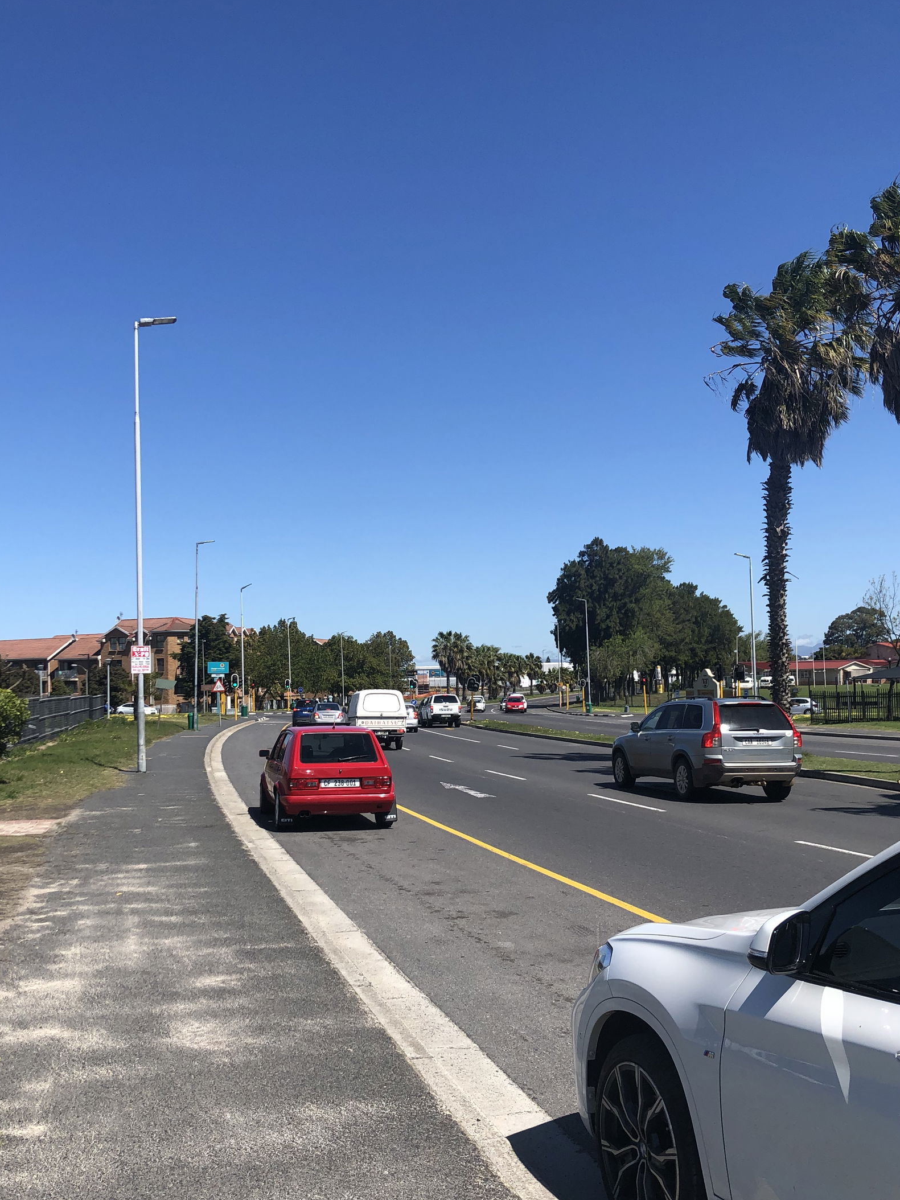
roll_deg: +0.5
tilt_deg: +1.4
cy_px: 647
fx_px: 1179
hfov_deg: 41.8
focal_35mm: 34
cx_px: 415
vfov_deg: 53.9
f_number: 1.8
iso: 20
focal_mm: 3.99
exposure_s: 1/2088
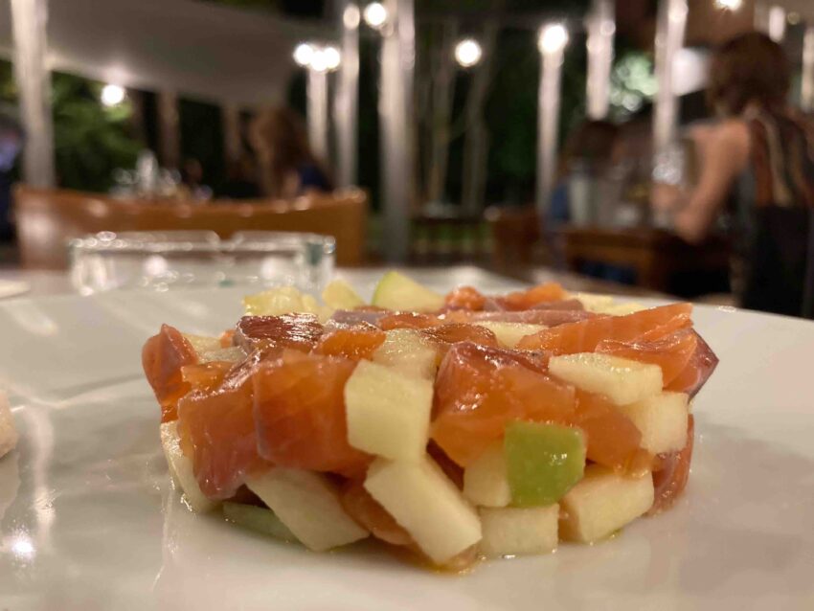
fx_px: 659
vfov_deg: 49.8
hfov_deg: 63.4
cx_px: 407
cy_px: 306
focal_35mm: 28
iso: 500
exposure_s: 1/30
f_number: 1.8
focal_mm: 3.99
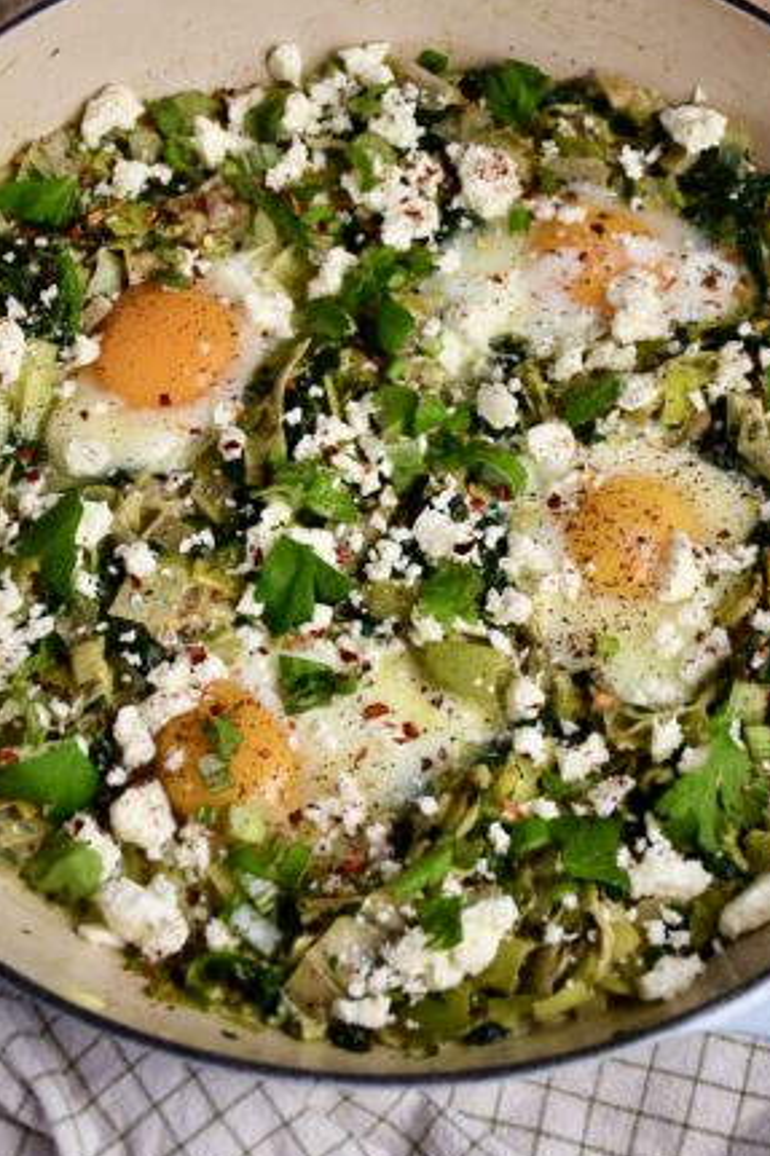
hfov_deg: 23.4
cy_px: 500
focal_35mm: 58
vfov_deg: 34.4
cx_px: 405
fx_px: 1862
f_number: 5
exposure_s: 1/100
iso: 400
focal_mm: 30
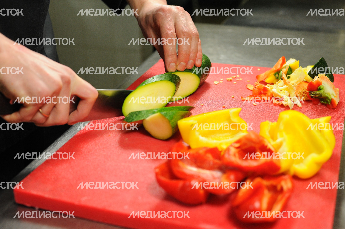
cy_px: 114
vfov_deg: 27.0
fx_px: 479
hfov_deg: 39.6
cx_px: 172
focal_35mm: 50
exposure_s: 1/500
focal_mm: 50
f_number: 5.6
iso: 2000
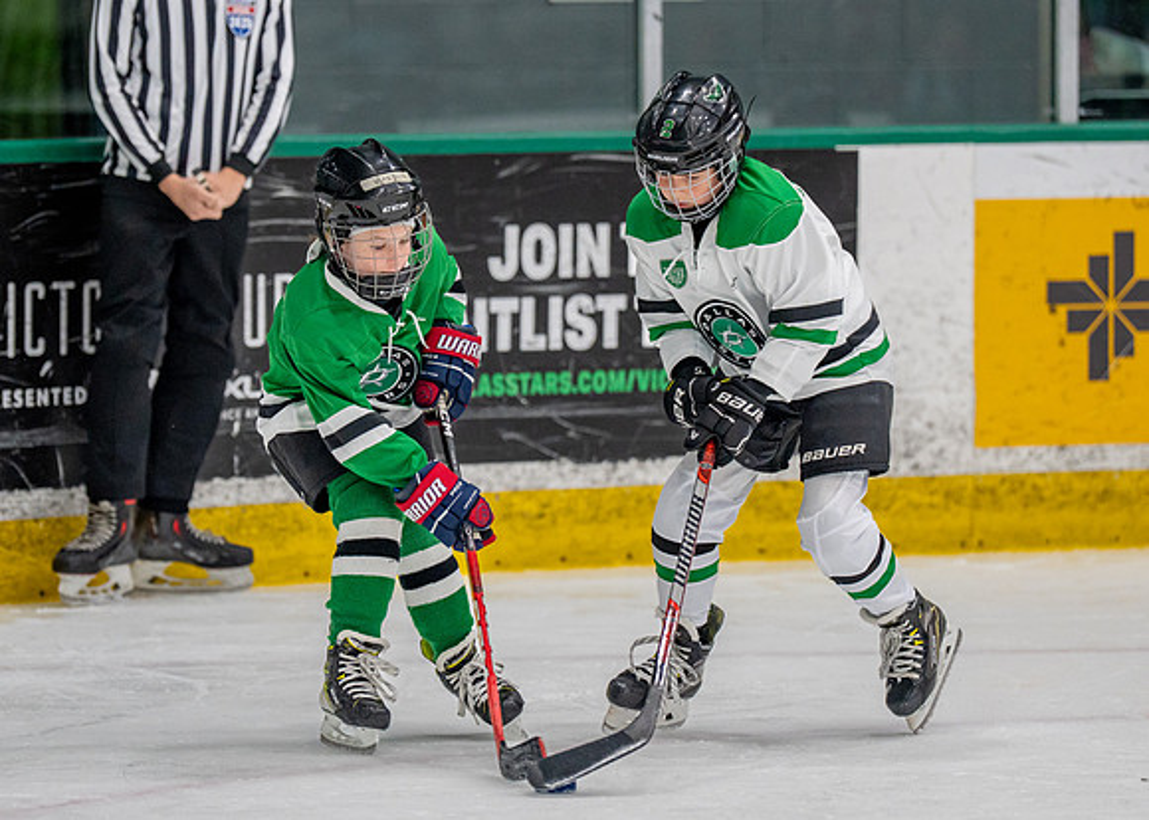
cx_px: 448
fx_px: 8768
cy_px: 366
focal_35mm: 269
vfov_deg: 5.4
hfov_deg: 7.5
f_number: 2.8
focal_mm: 159
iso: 1000
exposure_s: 1/1600
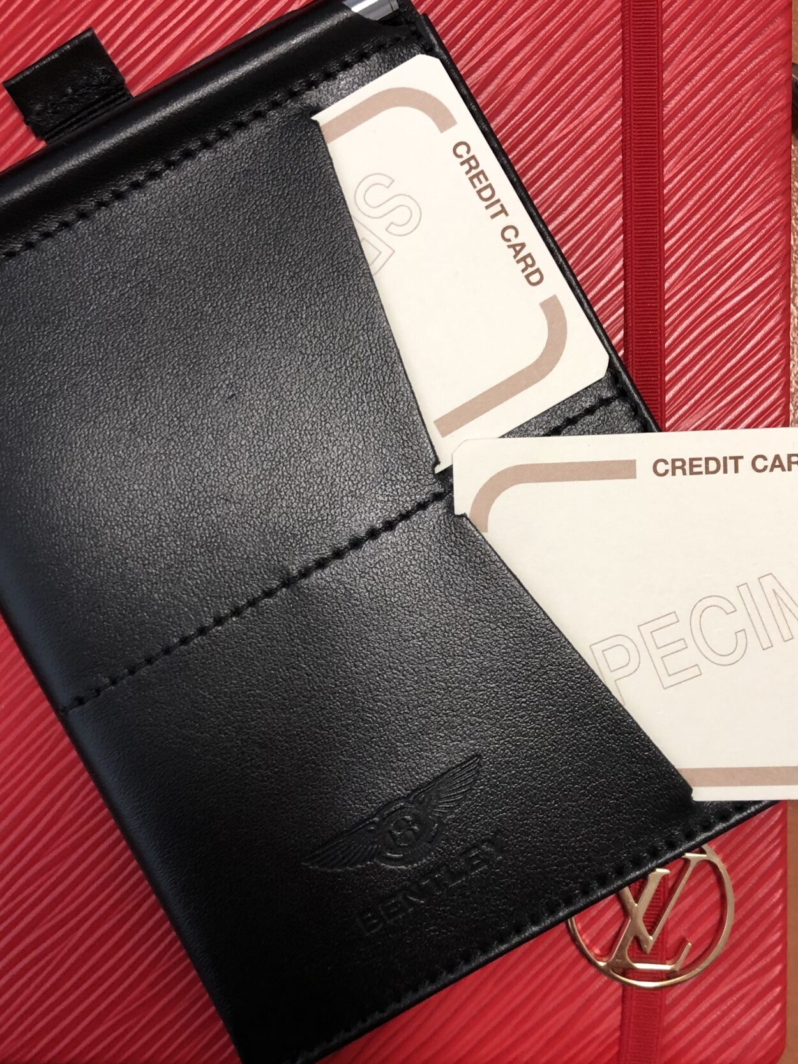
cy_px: 571
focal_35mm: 43
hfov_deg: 33.6
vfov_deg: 43.8
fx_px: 1322
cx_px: 439
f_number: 1.8
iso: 40
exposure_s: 1/25
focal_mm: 4
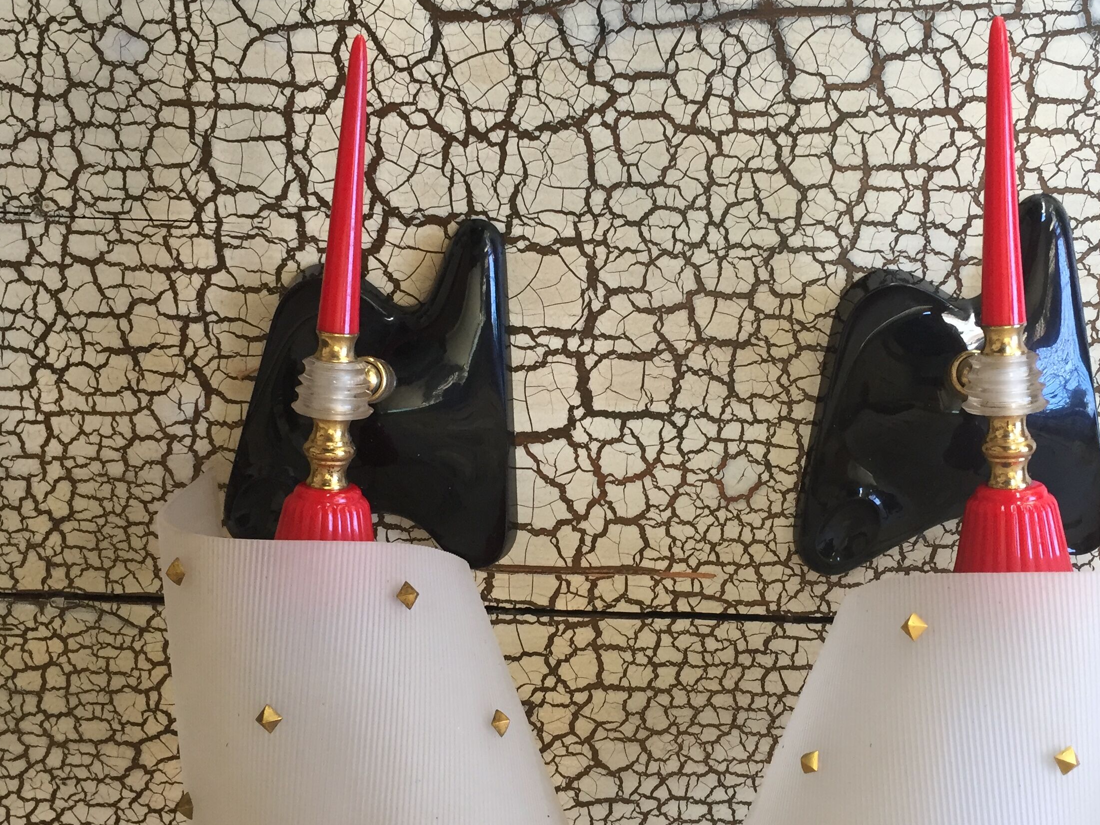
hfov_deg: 43.8
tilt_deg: -76.2
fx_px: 1366
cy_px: 440
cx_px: 592
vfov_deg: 33.6
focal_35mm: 43
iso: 50
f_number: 2.2
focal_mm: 4.15
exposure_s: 1/33
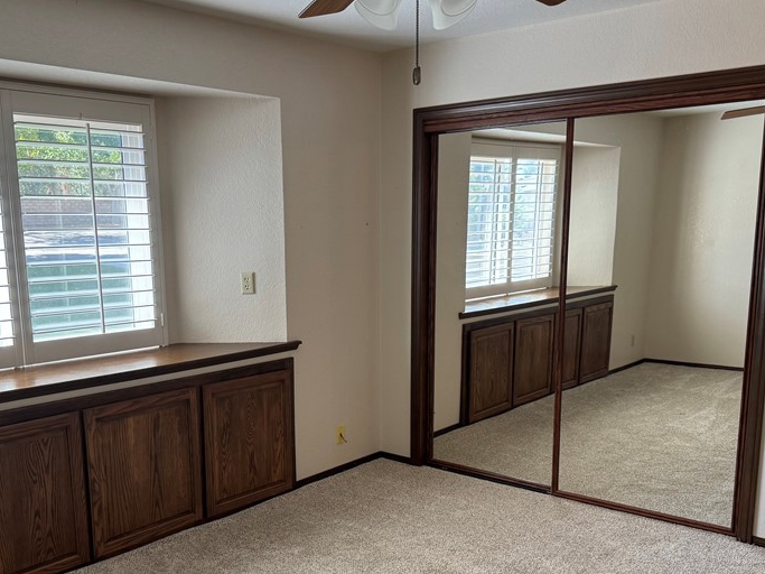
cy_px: 381
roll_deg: +0.6
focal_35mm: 36
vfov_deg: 39.2
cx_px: 337
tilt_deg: -11.6
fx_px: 795
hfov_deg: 51.2
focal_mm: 6.76
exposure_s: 1/120
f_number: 1.78
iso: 125
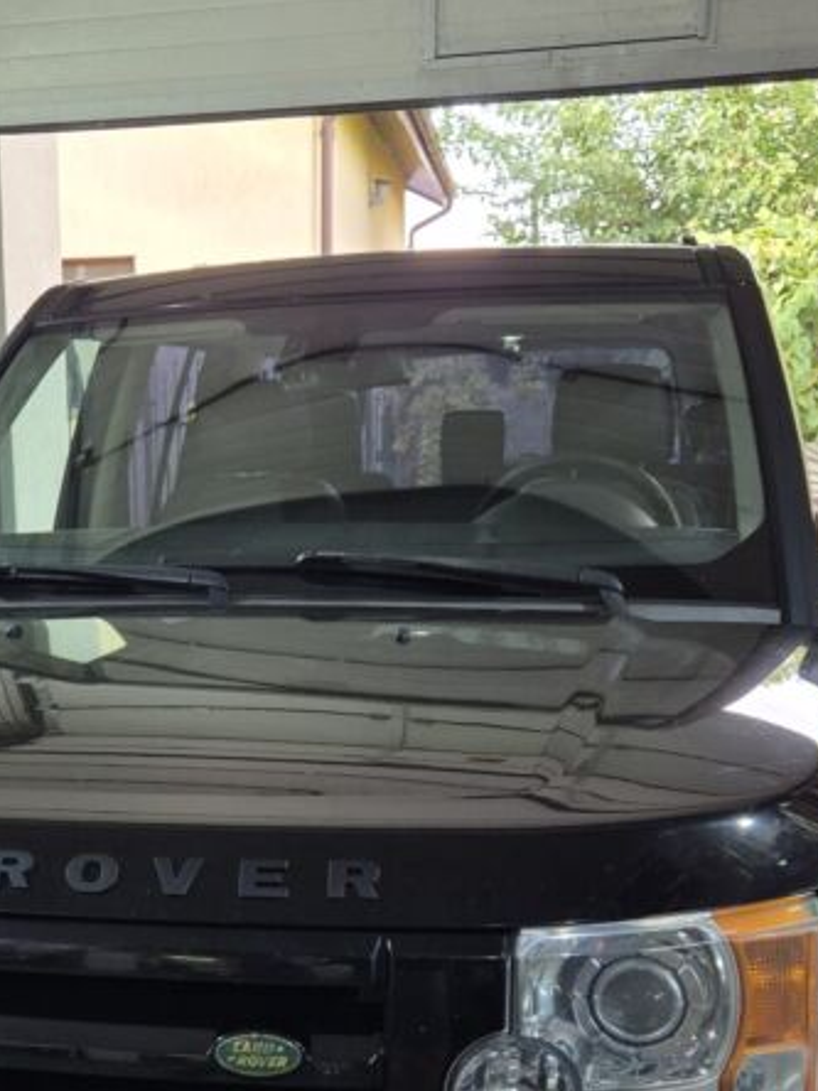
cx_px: 226
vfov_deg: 34.9
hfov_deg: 27.2
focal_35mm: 53
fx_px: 1670
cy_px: 897
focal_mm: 5.4
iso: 80
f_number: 1.8
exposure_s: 1/100
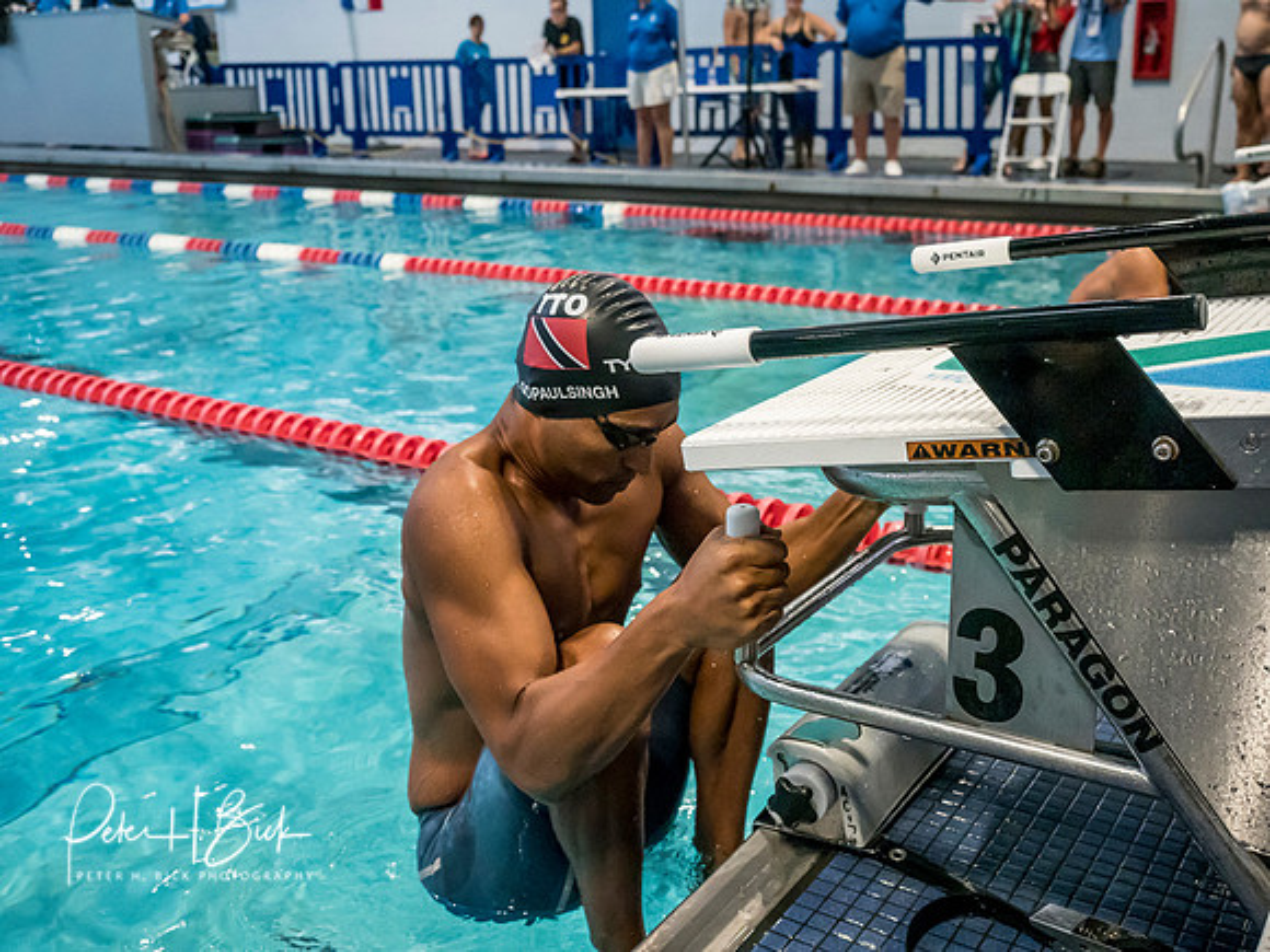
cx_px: 635
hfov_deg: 51.4
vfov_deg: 39.7
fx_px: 1321
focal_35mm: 36
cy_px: 476
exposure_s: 1/1000
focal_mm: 18
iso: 3200
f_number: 2.8
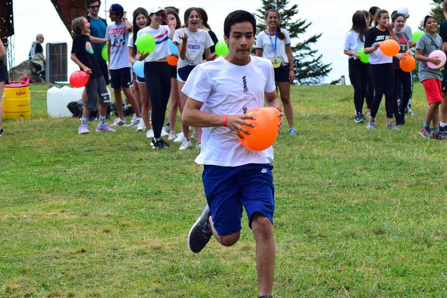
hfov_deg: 15.4
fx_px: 1652
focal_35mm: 133
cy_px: 125
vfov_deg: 10.3
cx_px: 237
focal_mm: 70
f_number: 7.1
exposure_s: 1/1250
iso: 800
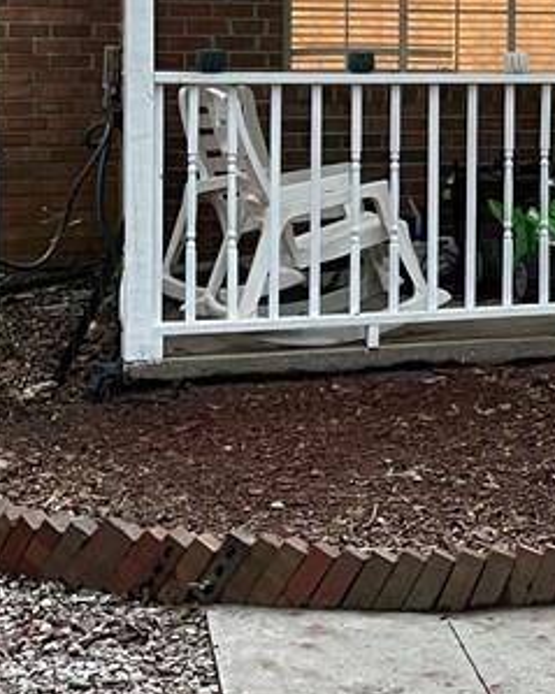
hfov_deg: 15.9
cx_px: 882
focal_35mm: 87
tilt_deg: +1.4
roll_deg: -0.3
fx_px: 1787
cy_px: 53
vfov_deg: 21.4
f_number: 1.6
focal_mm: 4.2
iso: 500
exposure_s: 1/60
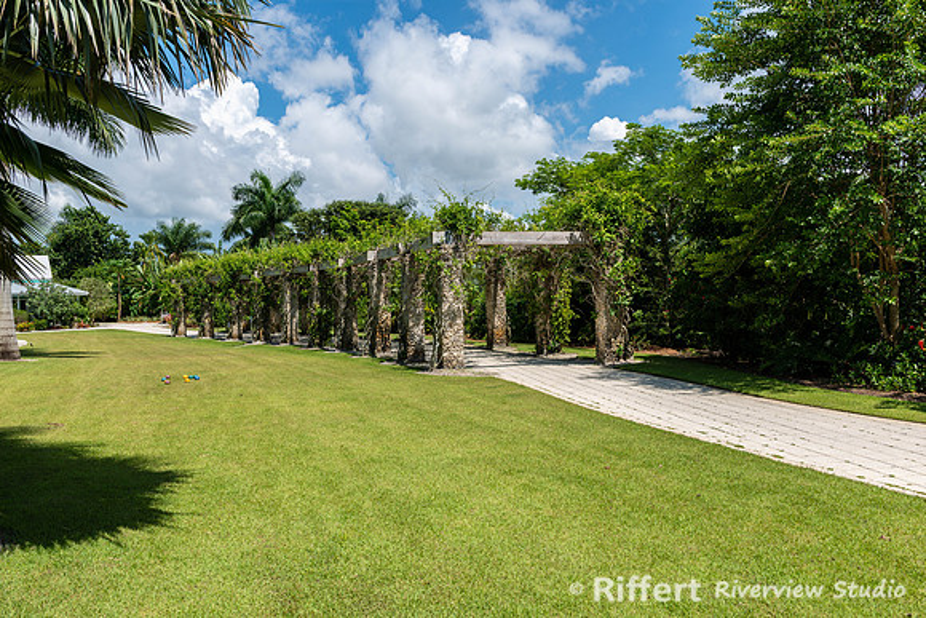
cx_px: 463
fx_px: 746
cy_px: 309
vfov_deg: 45.0
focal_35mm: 29
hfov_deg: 63.6
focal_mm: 29
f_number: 10
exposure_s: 1/160
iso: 100
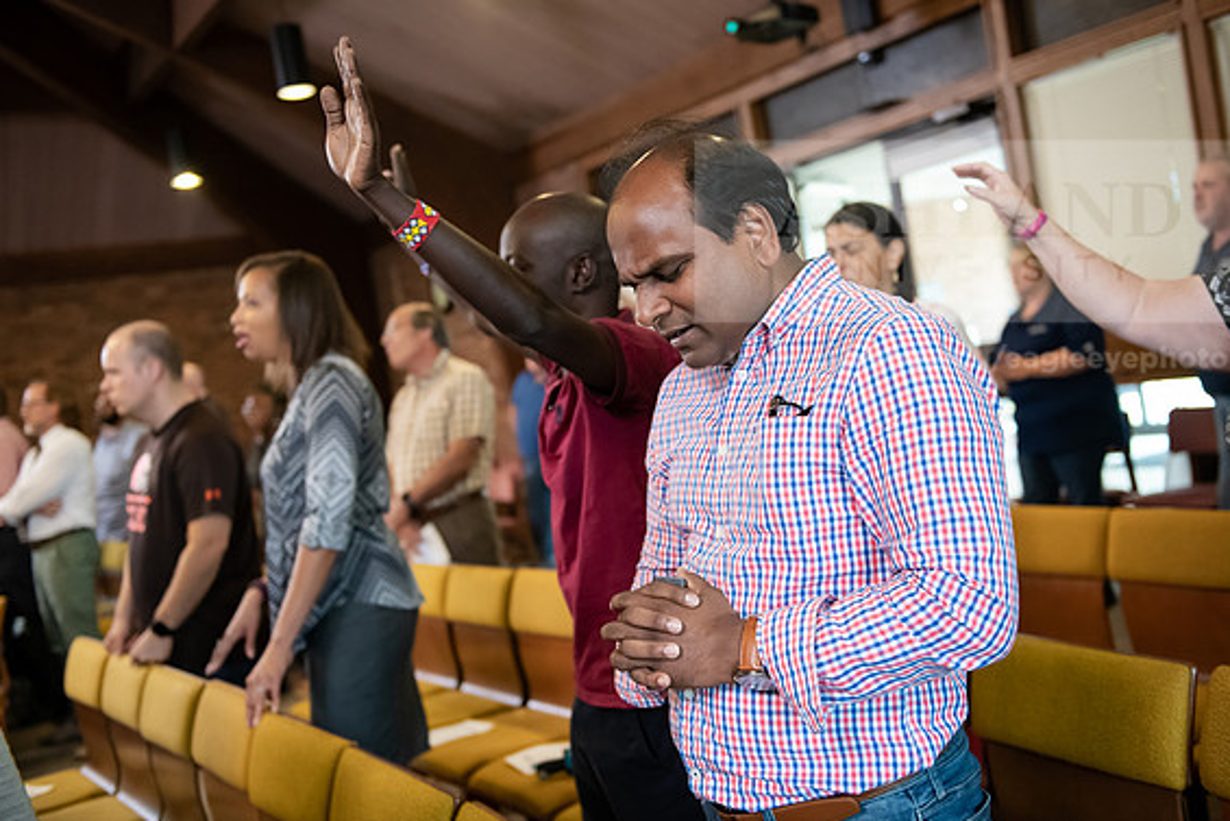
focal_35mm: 39
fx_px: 1333
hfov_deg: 49.5
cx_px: 629
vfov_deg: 34.2
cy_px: 404
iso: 2500
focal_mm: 38
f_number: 2.8
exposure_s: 1/125
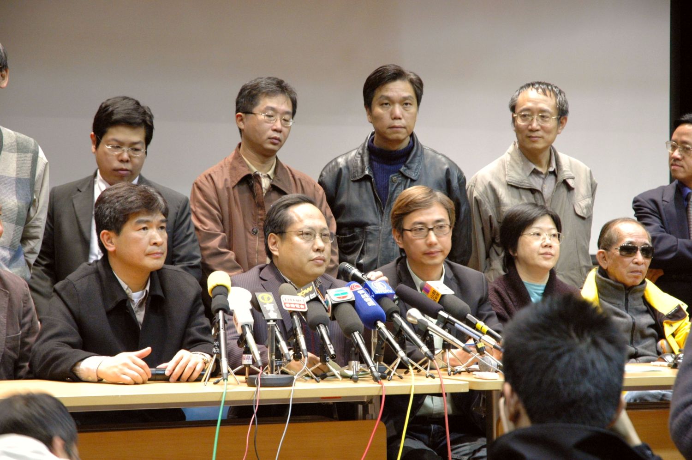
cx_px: 346
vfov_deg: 13.0
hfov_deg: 19.5
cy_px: 230
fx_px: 2016
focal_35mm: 105
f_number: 4.5
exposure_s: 1/25
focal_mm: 70
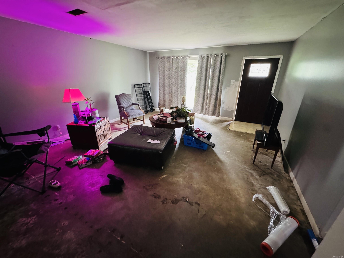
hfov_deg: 102.1
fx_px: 139
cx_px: 172
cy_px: 129
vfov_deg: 85.7
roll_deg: -1.6
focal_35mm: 14
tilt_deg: -21.0
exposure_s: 1/40
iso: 1250
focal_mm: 2.22
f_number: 2.2
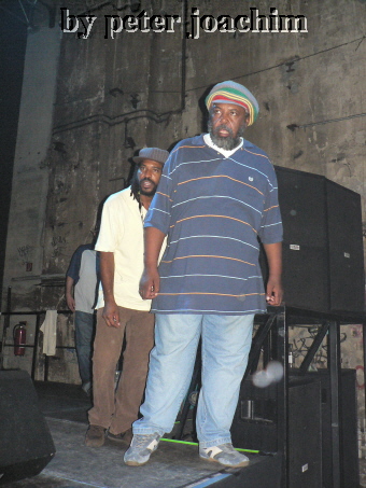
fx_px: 493
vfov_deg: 52.6
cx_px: 183
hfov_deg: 40.7
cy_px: 244
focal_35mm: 35
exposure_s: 1/60
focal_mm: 6
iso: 400
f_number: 2.8
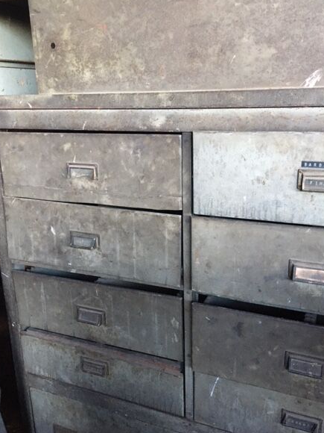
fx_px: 399
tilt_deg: -13.9
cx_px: 167
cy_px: 208
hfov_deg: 44.2
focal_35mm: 32
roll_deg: +1.1
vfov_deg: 56.8
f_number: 2.2
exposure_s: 1/33
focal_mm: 4.15
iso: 250
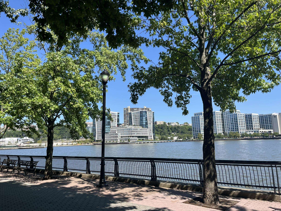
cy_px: 106
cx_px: 140
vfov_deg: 53.1
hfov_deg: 67.3
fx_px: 211
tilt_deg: +9.6
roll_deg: +2.1
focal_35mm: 26
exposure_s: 1/2222
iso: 50
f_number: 1.6
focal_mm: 5.1
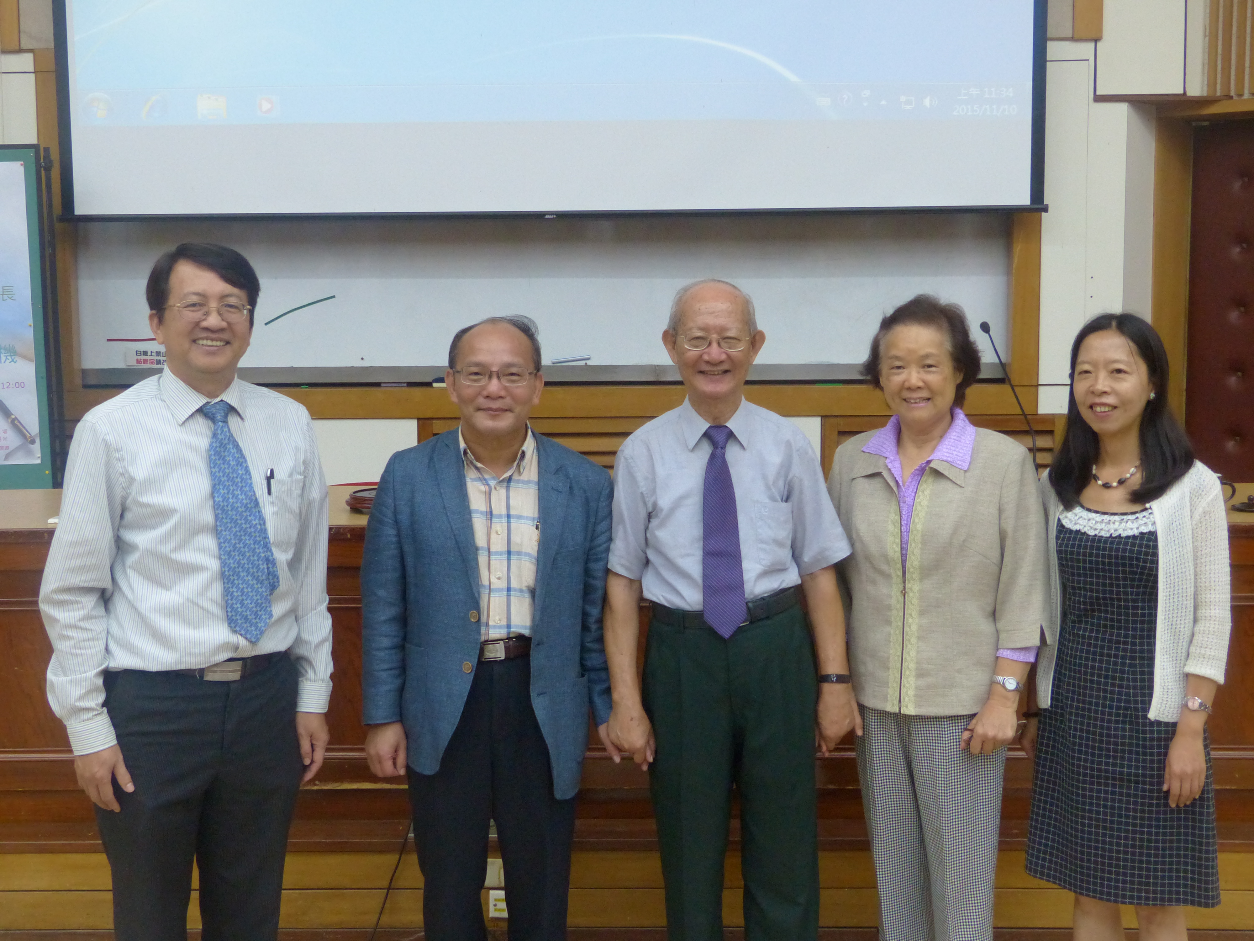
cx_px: 627
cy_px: 470
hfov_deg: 42.1
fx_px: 1630
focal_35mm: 45
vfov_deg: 32.2
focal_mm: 8.1
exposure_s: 1/60
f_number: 2.8
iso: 400
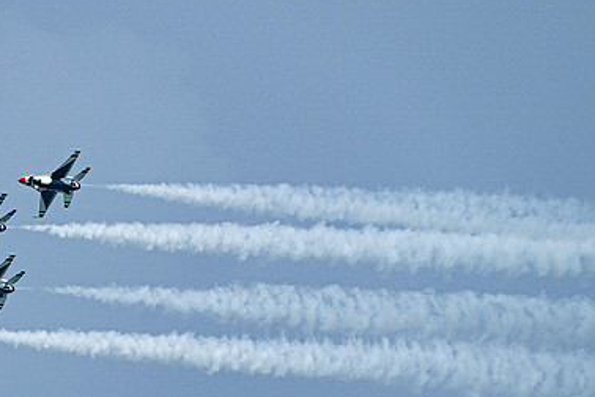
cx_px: 121
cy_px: 381
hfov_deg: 2.0
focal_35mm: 1027
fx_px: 16973
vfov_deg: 1.3
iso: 640
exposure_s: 1/2000
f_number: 10
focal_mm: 400
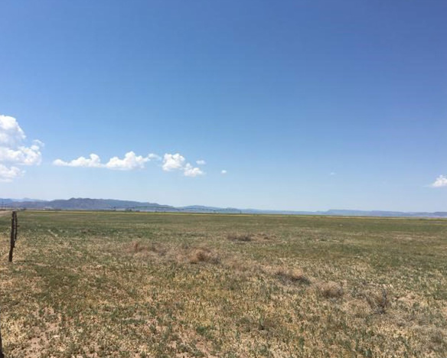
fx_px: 410
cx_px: 220
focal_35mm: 31
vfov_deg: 47.2
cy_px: 180
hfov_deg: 57.1
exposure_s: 1/2404
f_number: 2.2
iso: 25
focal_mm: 4.15
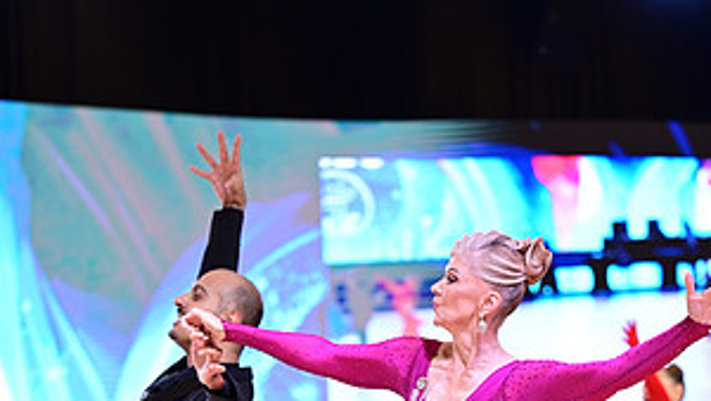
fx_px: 3395
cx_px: 424
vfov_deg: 6.7
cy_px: 612
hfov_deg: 12.0
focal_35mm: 180
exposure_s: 1/400
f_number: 2.8
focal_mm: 89
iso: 2000
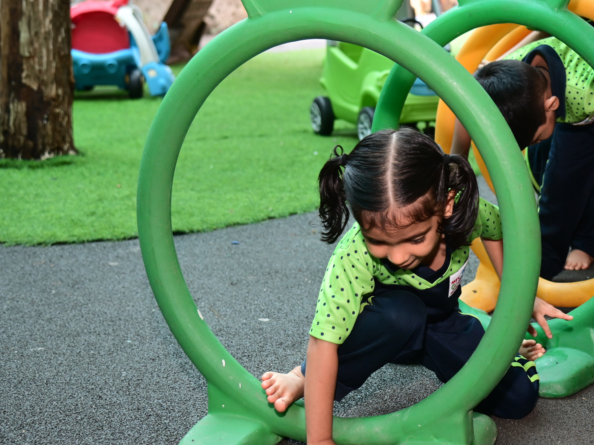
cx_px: 474
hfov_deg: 30.9
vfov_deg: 24.0
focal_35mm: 61
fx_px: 1047
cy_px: 169
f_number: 4
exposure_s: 1/160
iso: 1000
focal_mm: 38
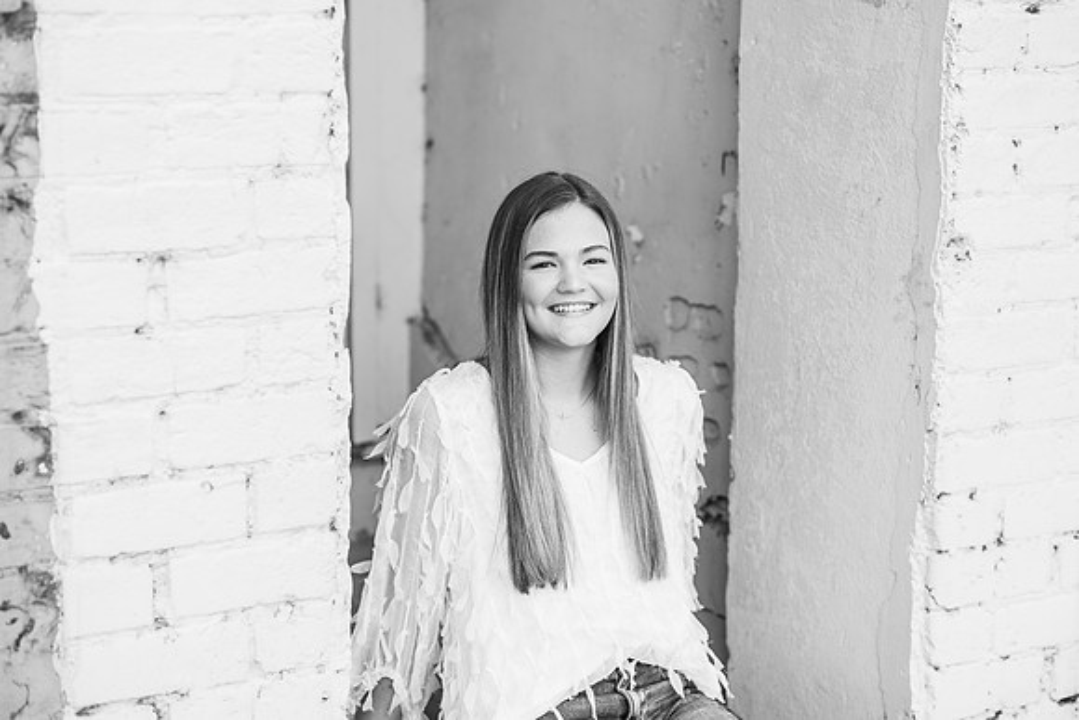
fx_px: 2630
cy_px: 360
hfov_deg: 23.2
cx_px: 549
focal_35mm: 88
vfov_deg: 15.6
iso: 200
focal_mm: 85
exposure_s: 1/200
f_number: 2.8
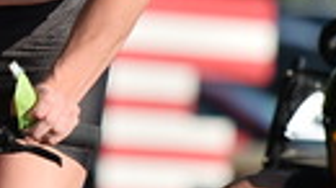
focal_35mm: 885
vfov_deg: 1.4
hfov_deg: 2.4
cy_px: -59
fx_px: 7882
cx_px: -83
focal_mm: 200
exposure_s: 1/3200
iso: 200
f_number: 3.5
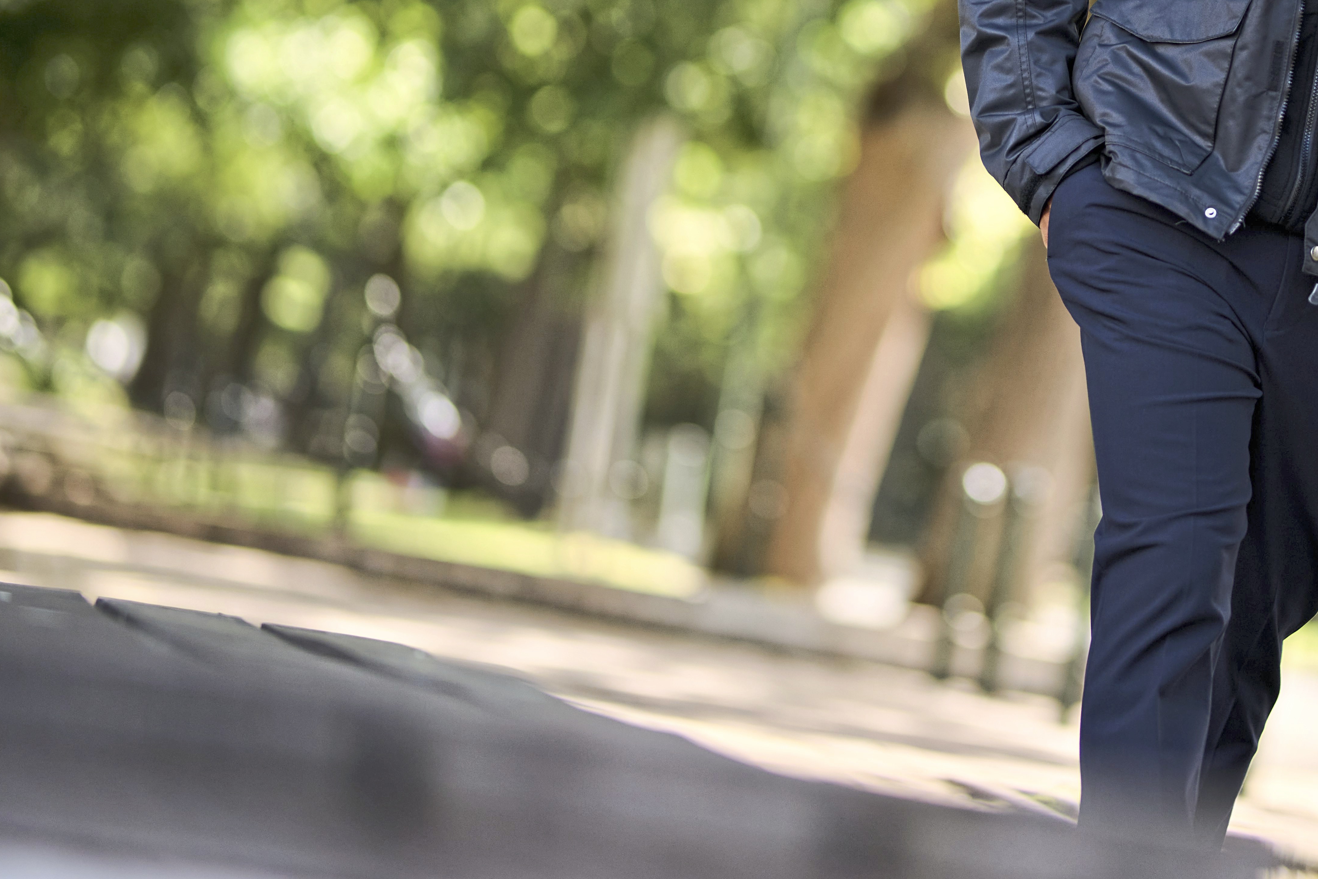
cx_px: 979
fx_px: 5894
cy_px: 119
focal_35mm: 161
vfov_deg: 8.5
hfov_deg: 12.7
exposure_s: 1/1600
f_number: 1.4
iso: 200
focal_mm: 85
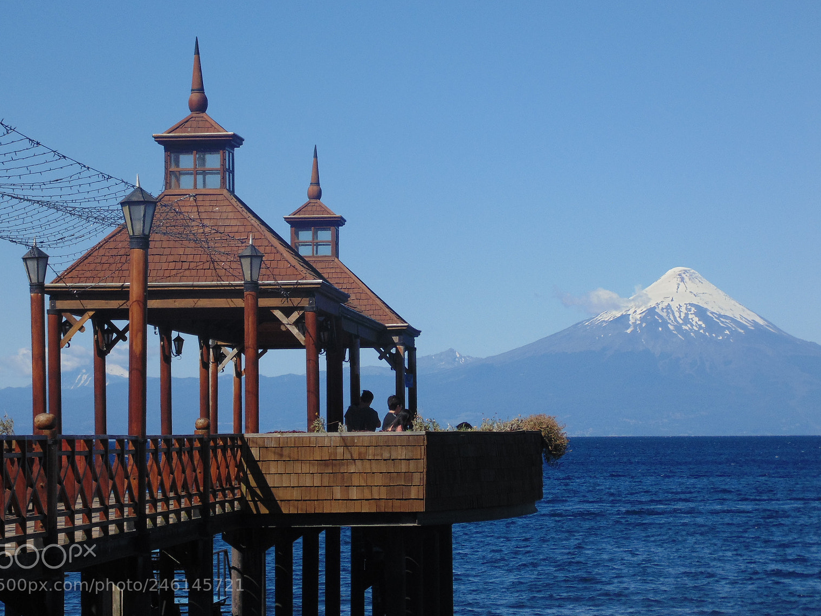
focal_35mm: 125
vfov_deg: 11.9
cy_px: 304
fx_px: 2964
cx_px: 394
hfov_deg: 15.8
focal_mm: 21.3
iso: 80
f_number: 4.8
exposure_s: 1/800
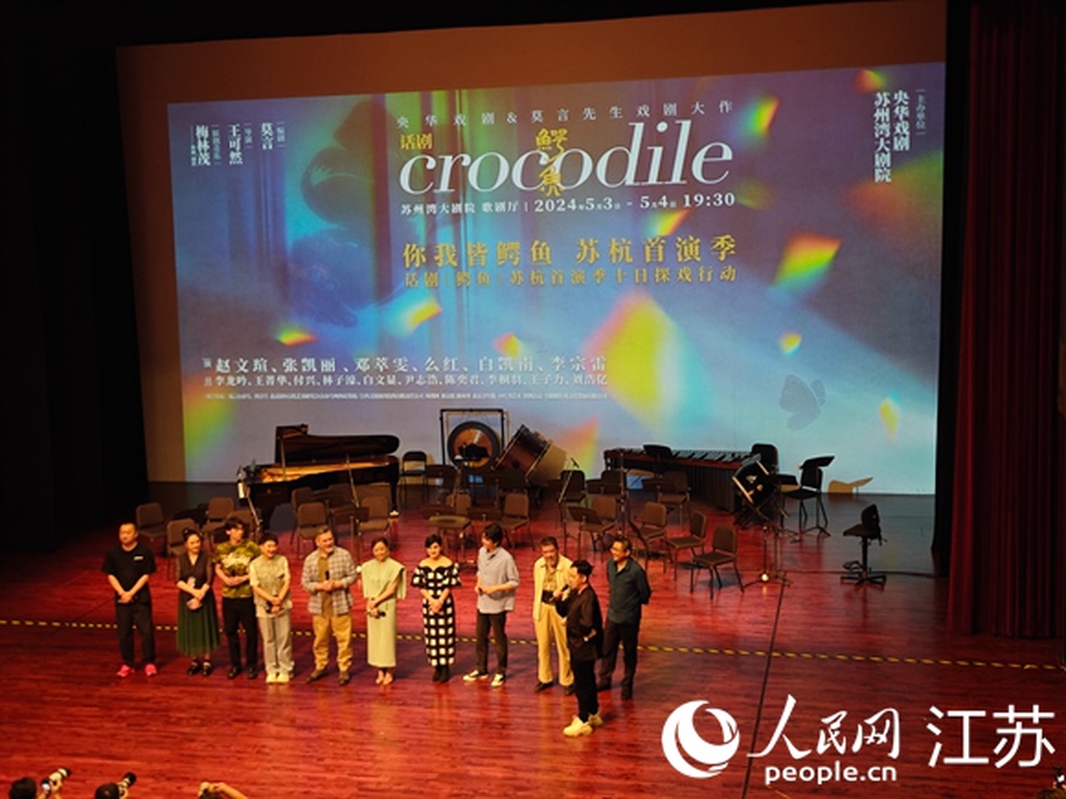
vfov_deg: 31.5
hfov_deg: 41.2
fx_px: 1417
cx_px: 533
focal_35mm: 46
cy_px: 400
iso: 320
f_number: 1.9
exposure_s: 1/40
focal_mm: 8.7
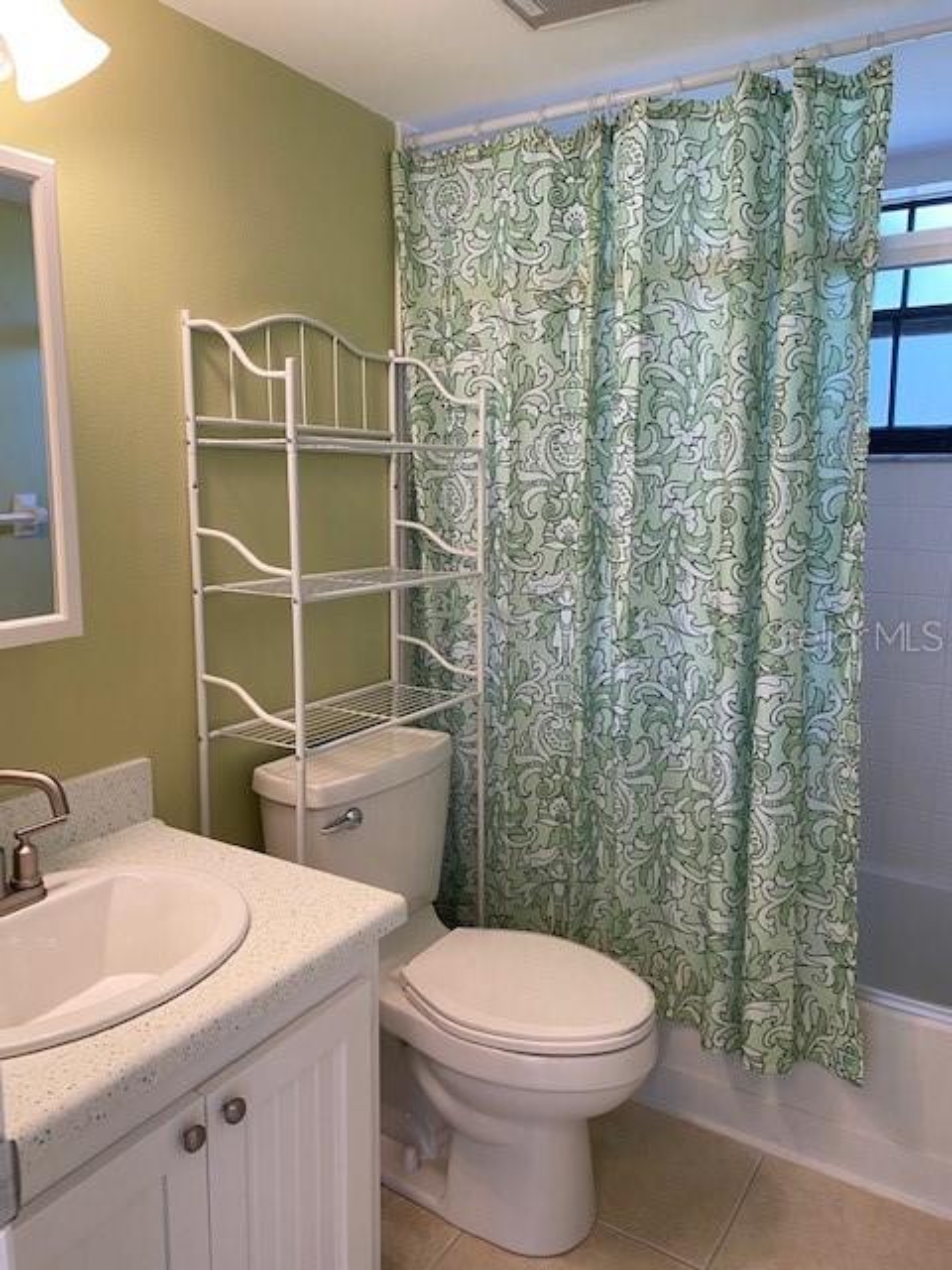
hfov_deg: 53.1
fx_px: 953
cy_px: 635
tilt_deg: -8.2
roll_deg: -1.4
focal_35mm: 26
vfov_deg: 67.3
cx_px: 476
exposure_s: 1/60
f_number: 1.8
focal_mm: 4.25
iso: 80
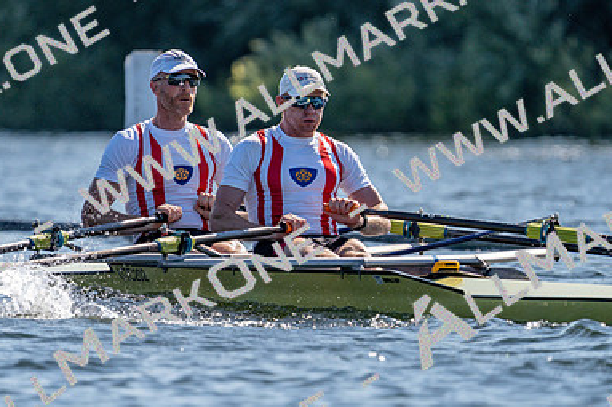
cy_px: 219
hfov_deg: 2.8
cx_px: 276
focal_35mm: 747
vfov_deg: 1.8
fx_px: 12693
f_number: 6.3
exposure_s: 1/1600
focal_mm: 493
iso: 250
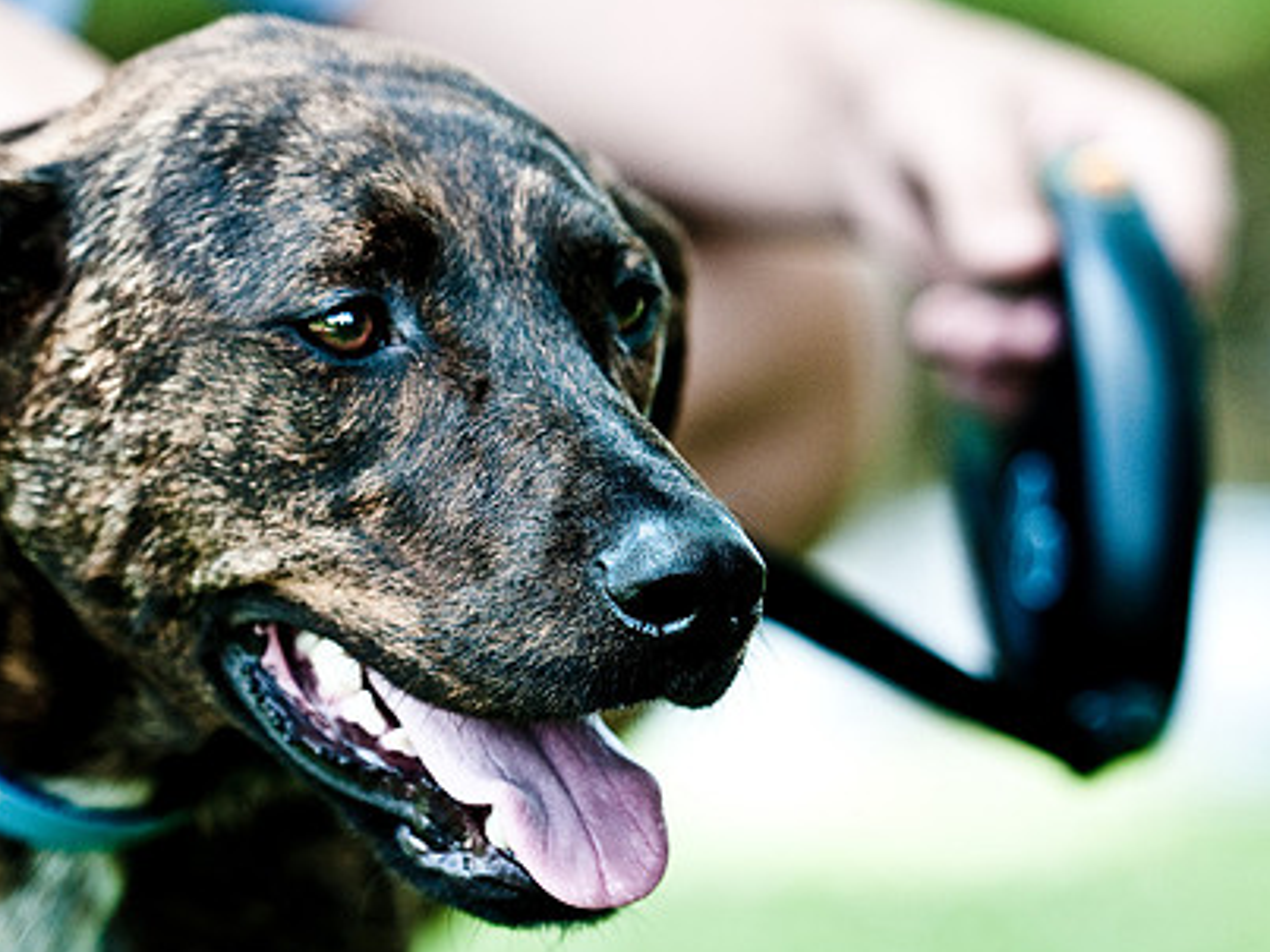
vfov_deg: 5.3
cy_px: 541
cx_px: 397
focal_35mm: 280
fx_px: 10258
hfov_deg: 7.1
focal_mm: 135
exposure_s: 1/800
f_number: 2.8
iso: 200
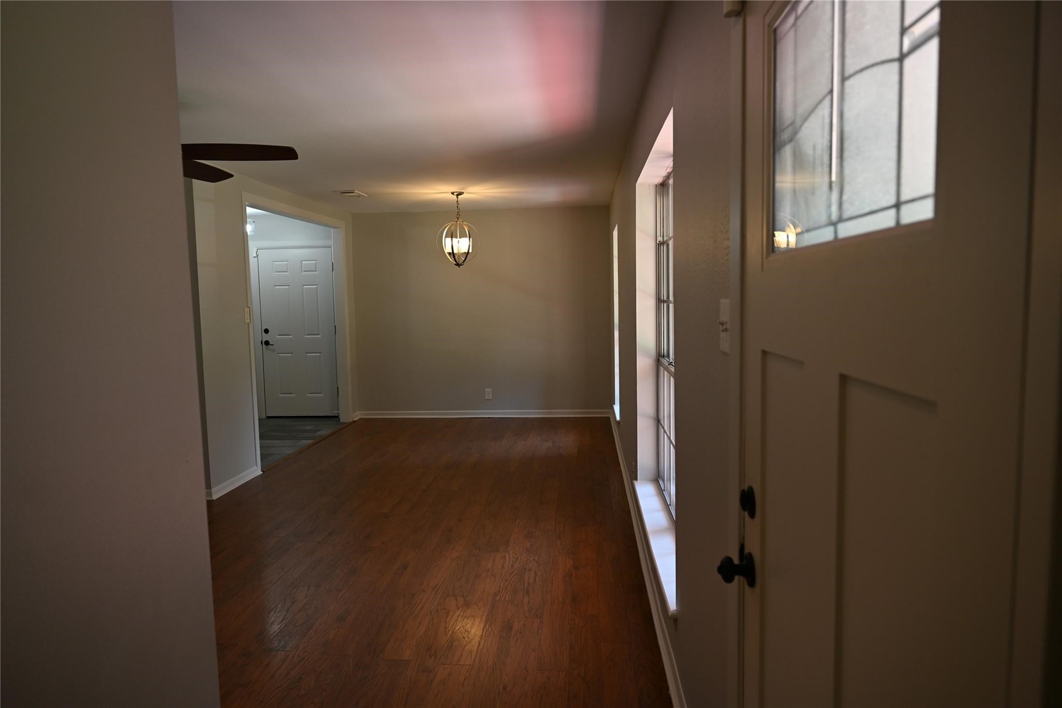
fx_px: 708
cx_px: 531
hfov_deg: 73.7
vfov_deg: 53.1
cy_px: 354
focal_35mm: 24
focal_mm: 24
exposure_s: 1/125
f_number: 4.5
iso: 400
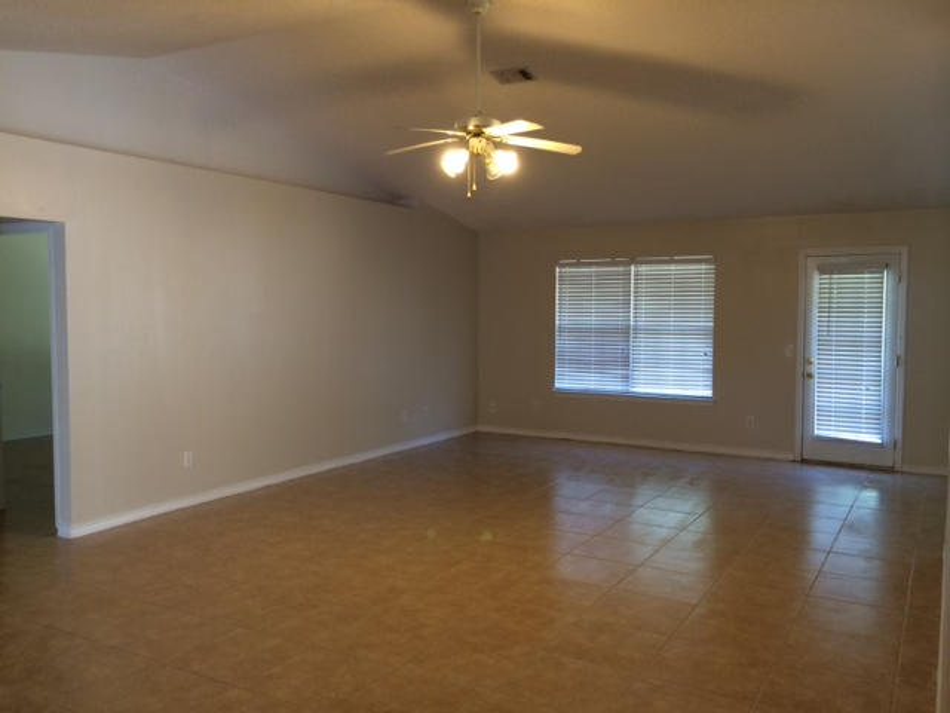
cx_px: 475
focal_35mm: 30
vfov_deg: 46.8
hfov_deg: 60.0
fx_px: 823
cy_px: 356
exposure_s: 1/30
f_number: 2.2
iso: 125
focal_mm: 4.12
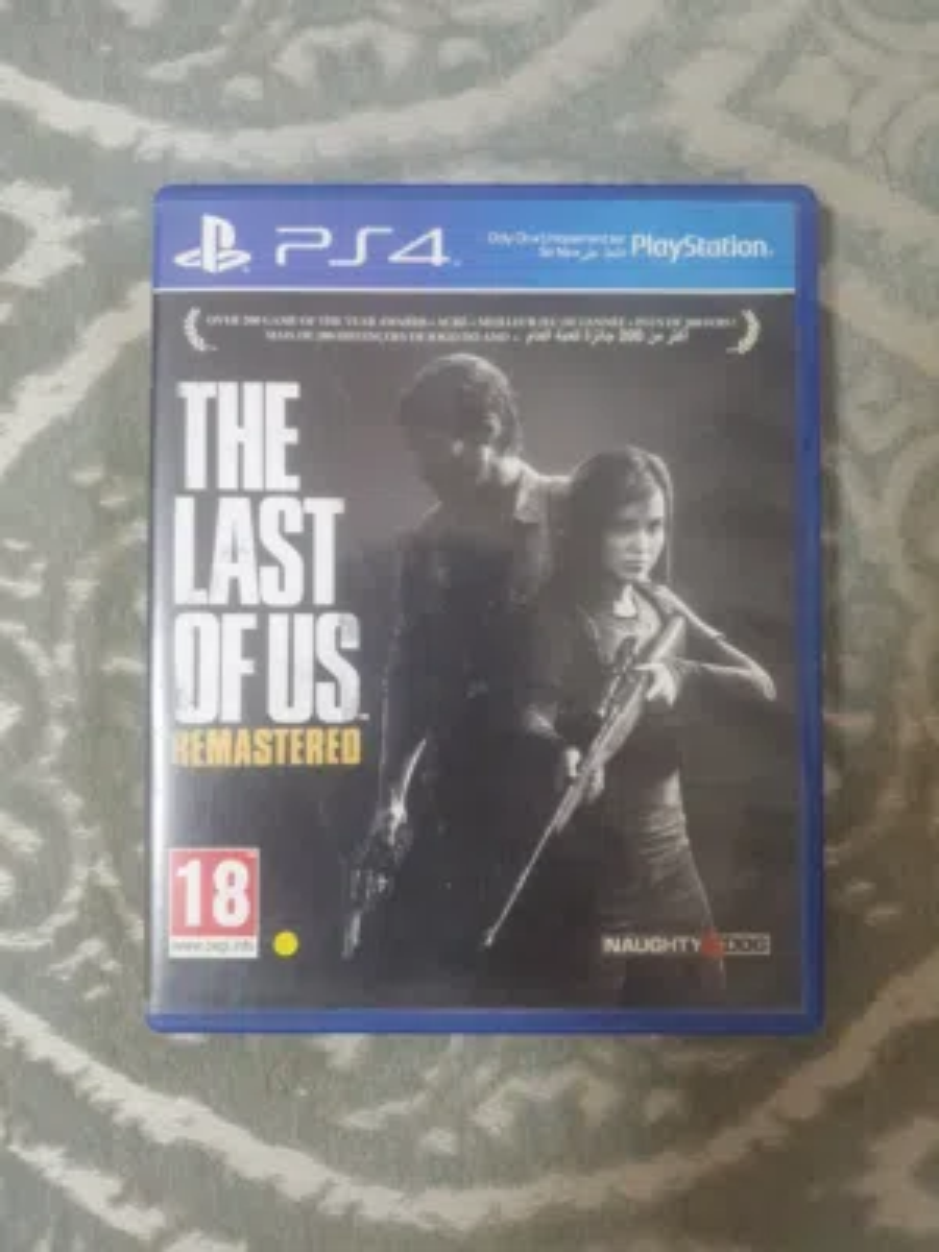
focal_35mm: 26
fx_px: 940
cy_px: 626
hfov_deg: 53.1
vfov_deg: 67.3
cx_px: 470
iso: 356
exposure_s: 1/50
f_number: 1.5
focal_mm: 4.32
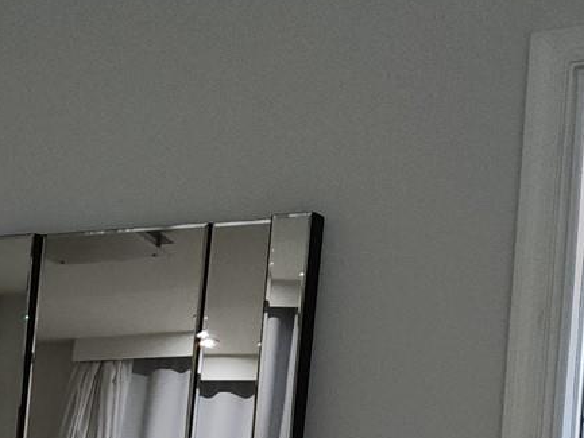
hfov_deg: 18.9
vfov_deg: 16.6
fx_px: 1434
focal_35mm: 85
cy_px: 534
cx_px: -395
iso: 125
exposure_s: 1/24
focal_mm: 6.4
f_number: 1.8
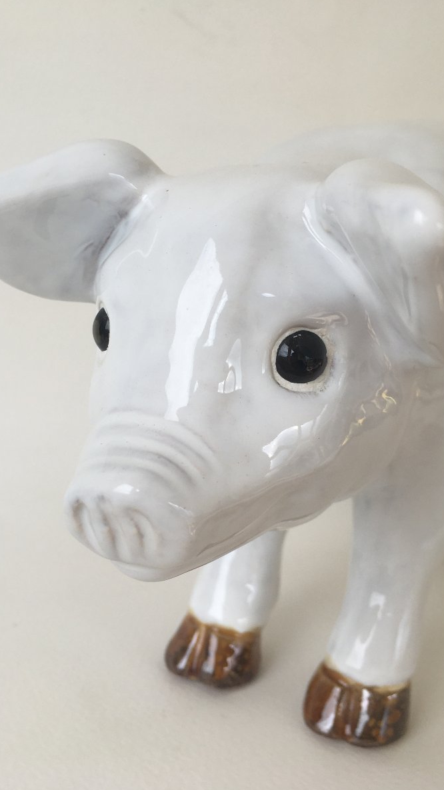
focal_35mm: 32
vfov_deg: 61.0
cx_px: 230
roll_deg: -5.9
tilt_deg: -16.0
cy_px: 397
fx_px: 670
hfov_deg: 36.7
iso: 25
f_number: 2.2
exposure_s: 1/407
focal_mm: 4.15
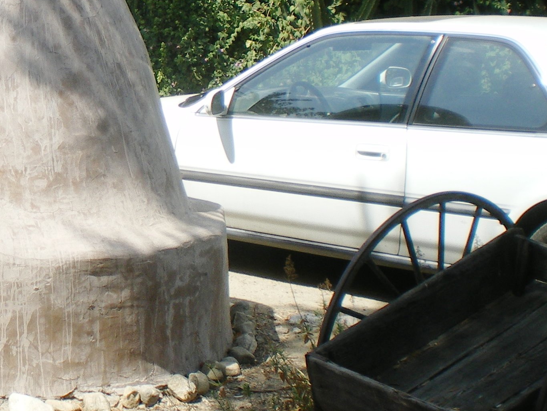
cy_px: 87
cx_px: -26
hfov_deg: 21.8
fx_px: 1359
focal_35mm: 86
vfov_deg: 17.0
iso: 50
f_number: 4.6
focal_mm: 6.3
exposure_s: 1/250
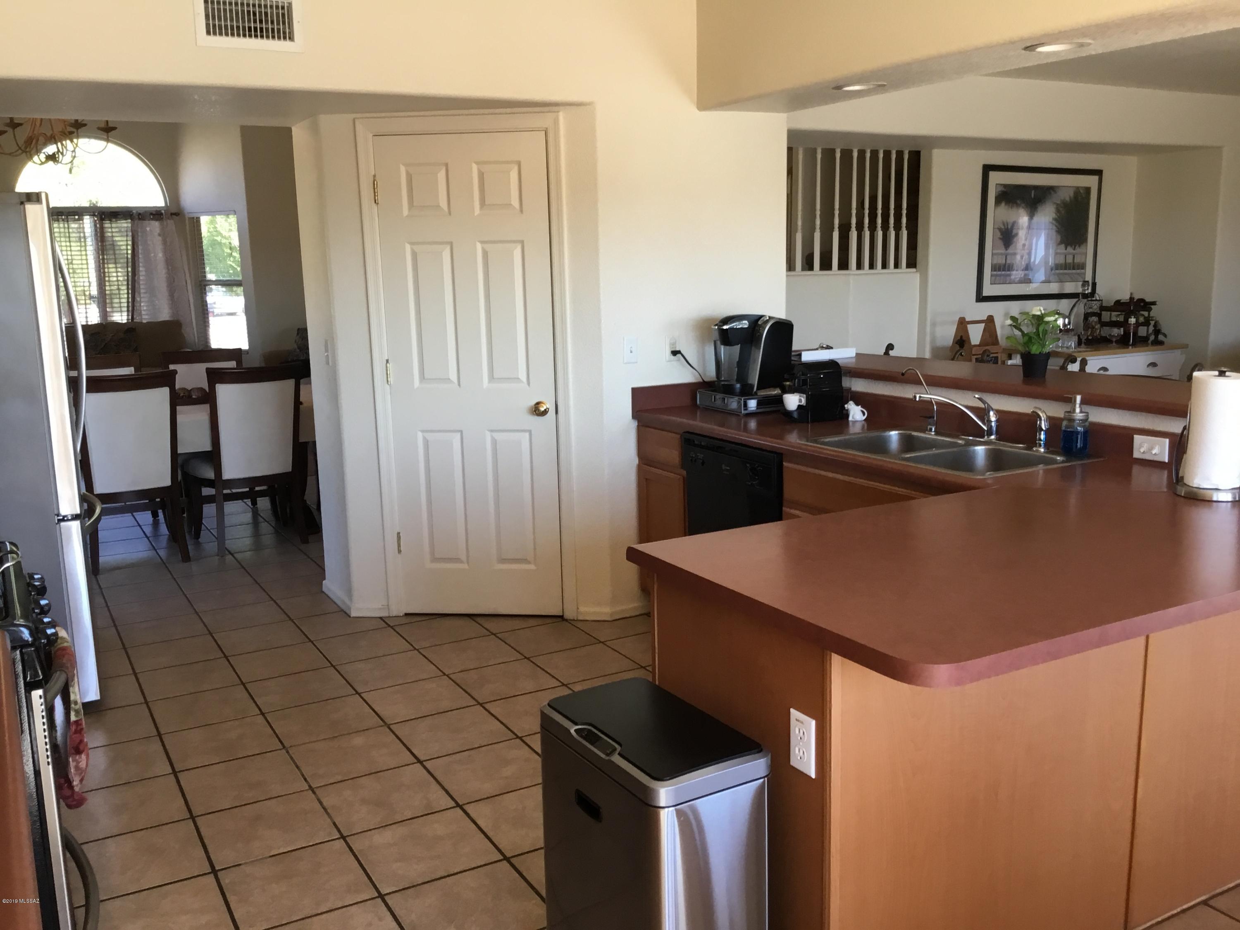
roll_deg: +2.4
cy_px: 465
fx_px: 1110
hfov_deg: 58.4
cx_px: 620
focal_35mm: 31
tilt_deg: -12.0
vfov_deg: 45.4
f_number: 2.4
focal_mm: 3.3
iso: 25
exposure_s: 1/40
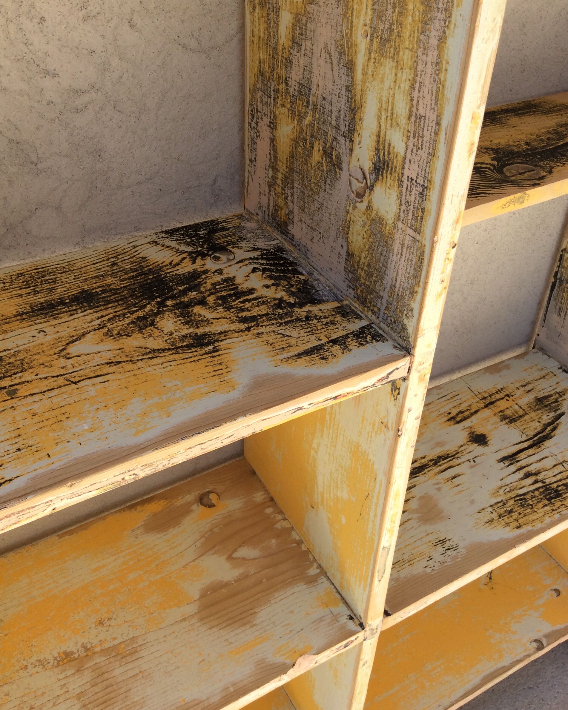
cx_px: 280
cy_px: 333
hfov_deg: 43.4
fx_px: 715
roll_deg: -1.6
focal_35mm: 34
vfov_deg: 52.8
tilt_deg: -35.4
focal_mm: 3.3
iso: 32
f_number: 2.4
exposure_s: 1/473
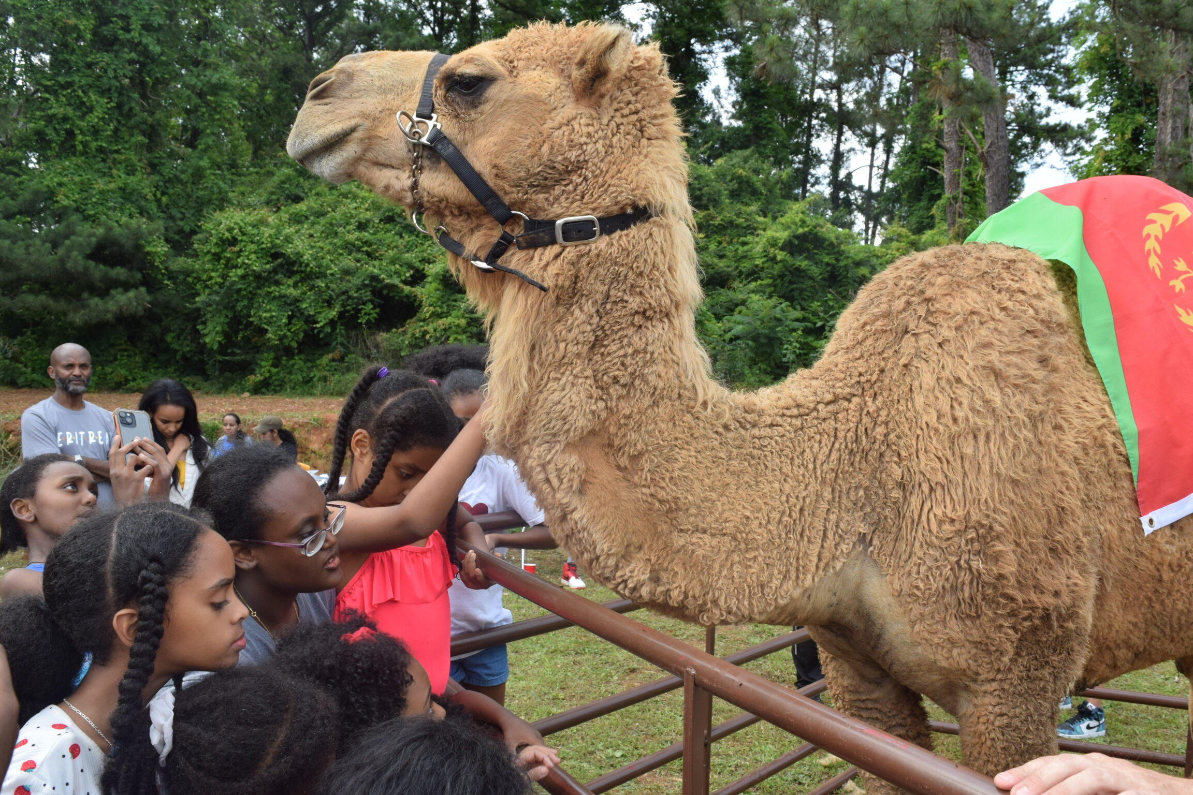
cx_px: 654
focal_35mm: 30
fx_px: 994
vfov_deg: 43.6
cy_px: 407
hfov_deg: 61.8
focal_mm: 18
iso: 320
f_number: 8
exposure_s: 1/250
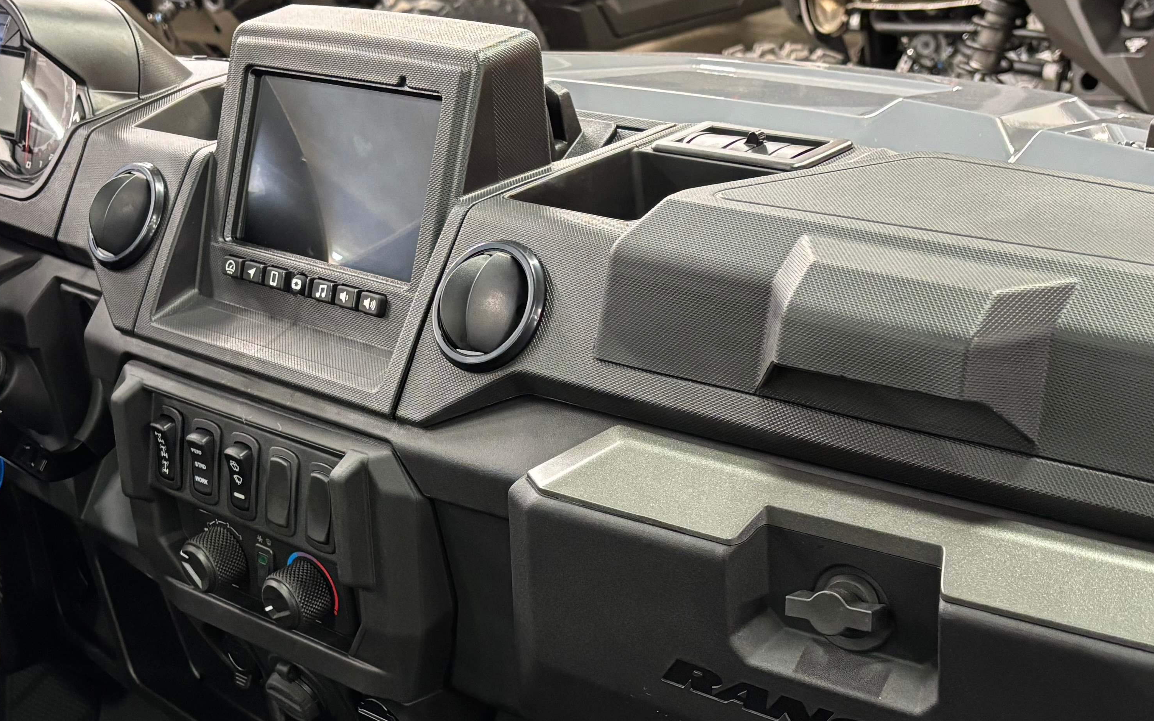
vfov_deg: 24.2
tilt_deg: -25.7
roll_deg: +3.6
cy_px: 510
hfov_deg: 38.2
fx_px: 1667
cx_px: 520
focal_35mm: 53
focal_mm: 5.96
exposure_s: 1/30
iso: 500
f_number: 1.6
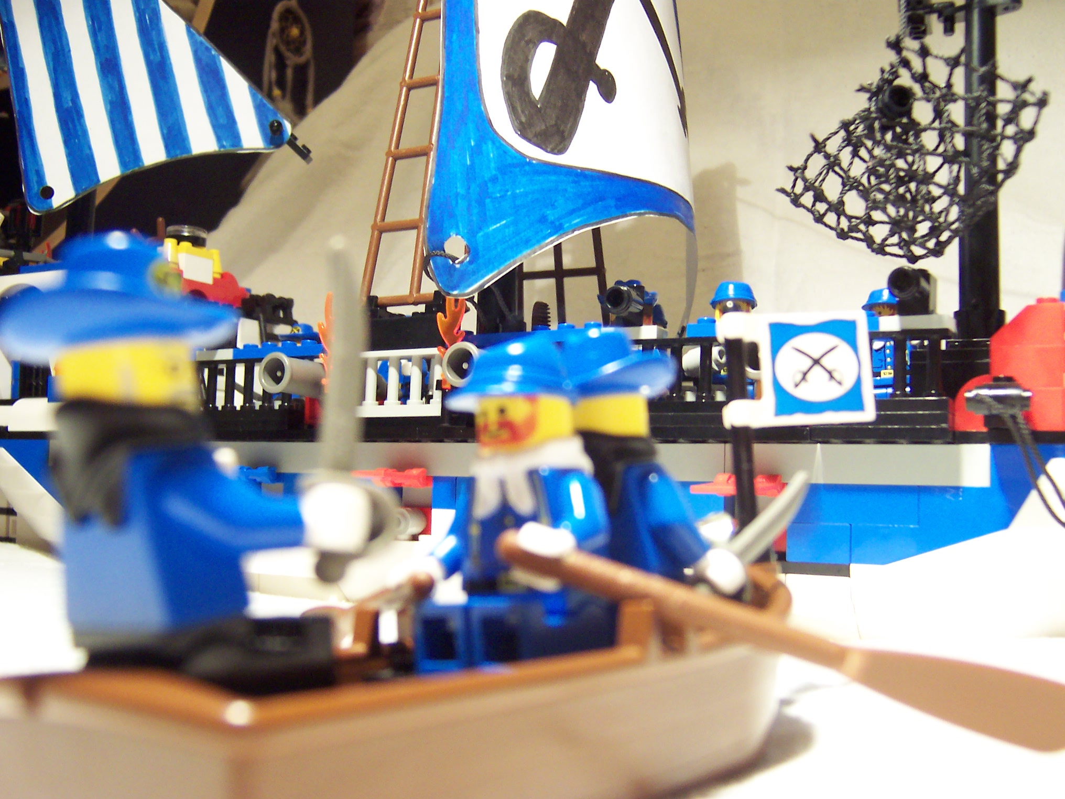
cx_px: 532
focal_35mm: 36
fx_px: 1108
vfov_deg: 39.7
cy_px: 400
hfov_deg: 51.4
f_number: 2.8
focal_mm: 5.6
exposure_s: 1/10
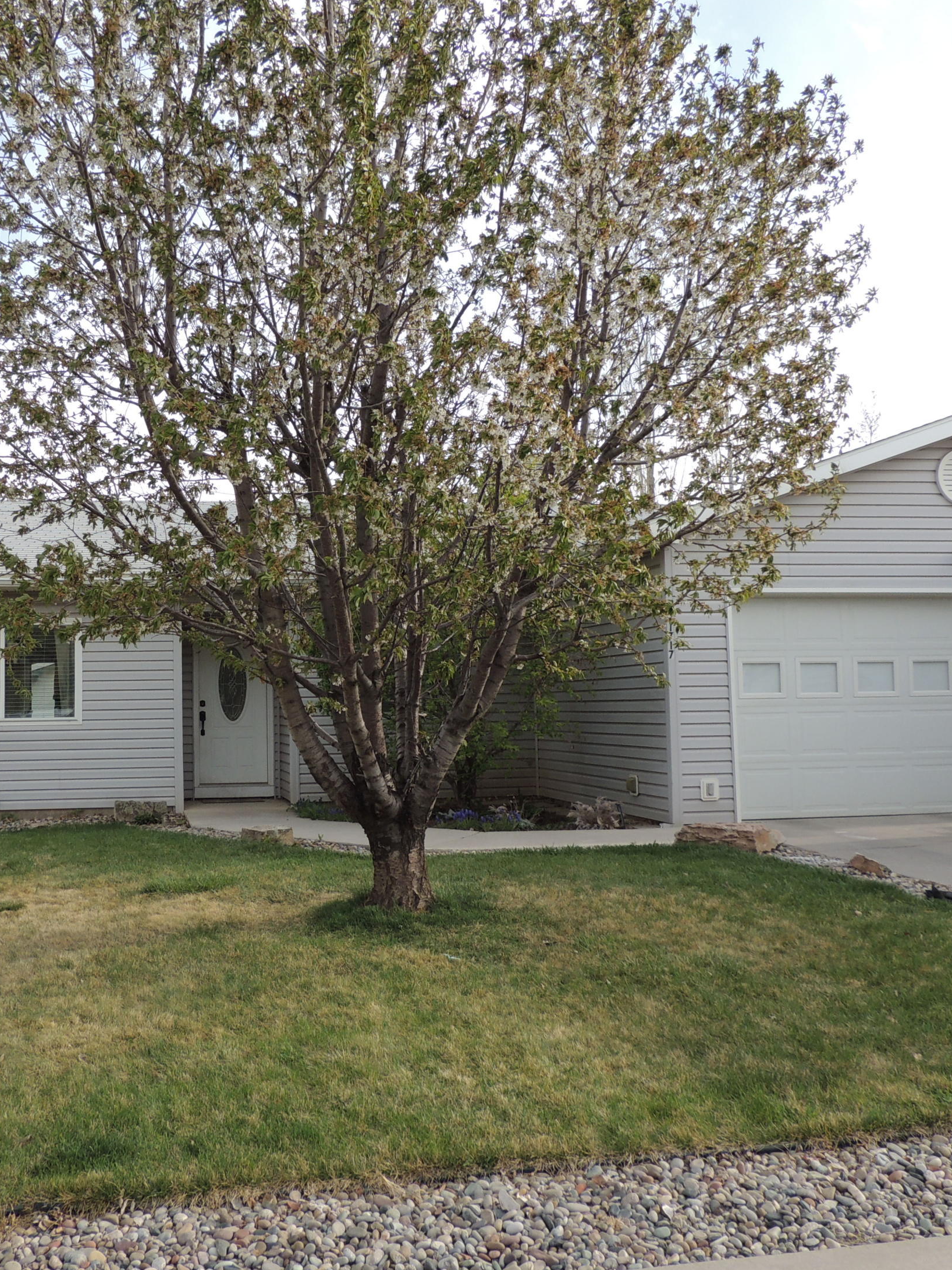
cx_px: 316
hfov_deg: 42.4
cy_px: 618
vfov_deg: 55.4
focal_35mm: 33
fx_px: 1210
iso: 100
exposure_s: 1/400
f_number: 3
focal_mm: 4.3
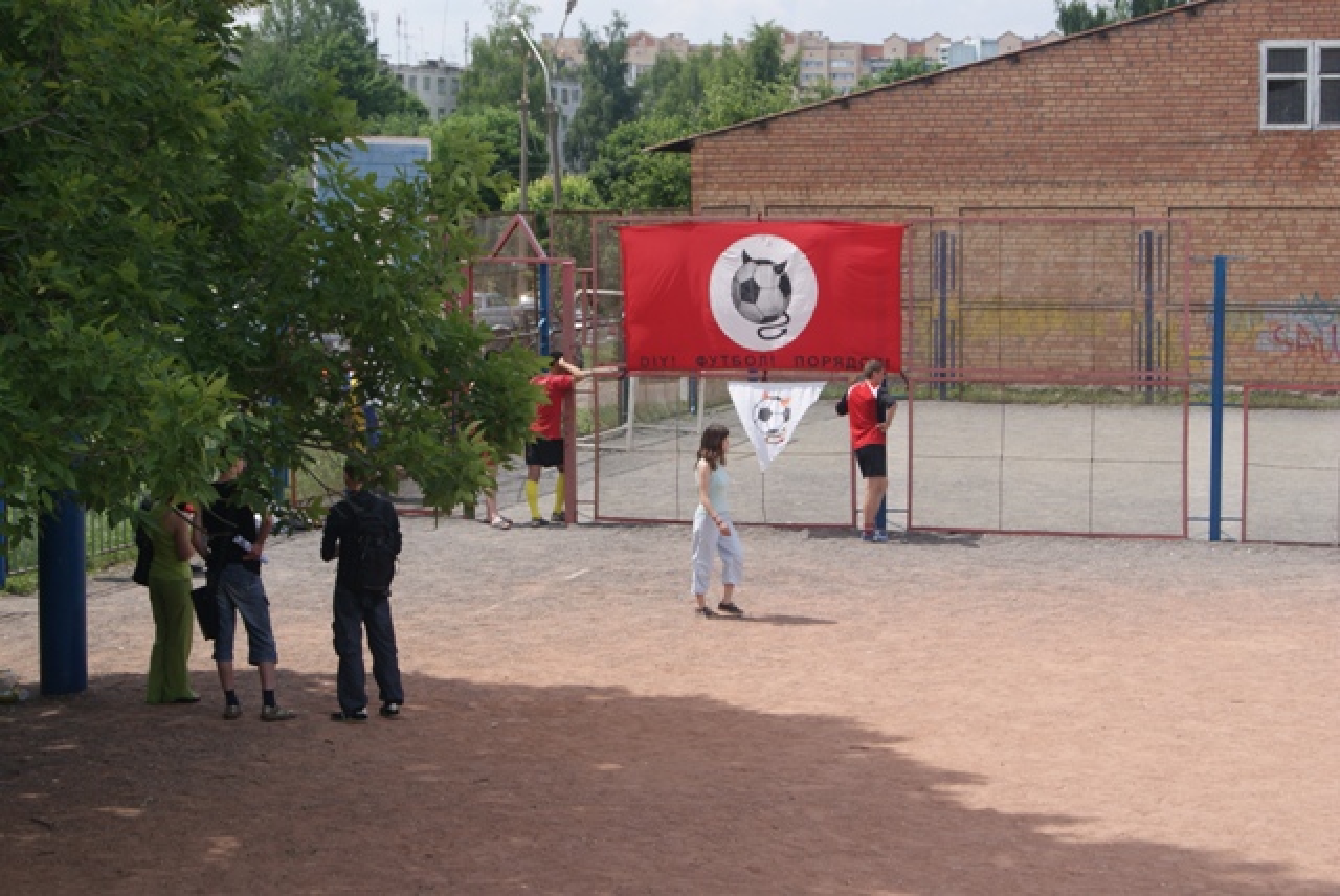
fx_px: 3074
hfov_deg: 24.6
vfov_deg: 16.6
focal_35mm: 82
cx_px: 670
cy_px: 448
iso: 100
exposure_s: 1/250
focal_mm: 55
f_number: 7.1
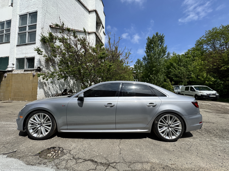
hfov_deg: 102.1
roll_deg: -1.7
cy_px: 86
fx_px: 93
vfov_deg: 85.7
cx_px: 114
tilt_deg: +2.7
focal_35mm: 14
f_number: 2.2
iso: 50
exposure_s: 1/2342
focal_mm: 2.22
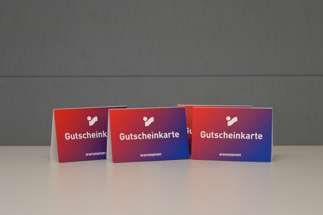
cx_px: 162
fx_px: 673
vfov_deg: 18.2
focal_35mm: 75
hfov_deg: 27.0
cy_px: 108
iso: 720
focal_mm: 50
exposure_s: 1/80
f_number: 6.3
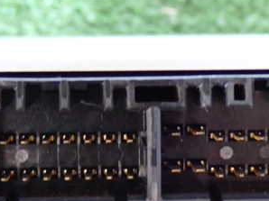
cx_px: 194
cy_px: 154
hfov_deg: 13.8
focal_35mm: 143
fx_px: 1110
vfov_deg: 10.3
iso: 1000
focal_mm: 12.73
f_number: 3.9
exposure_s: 1/15
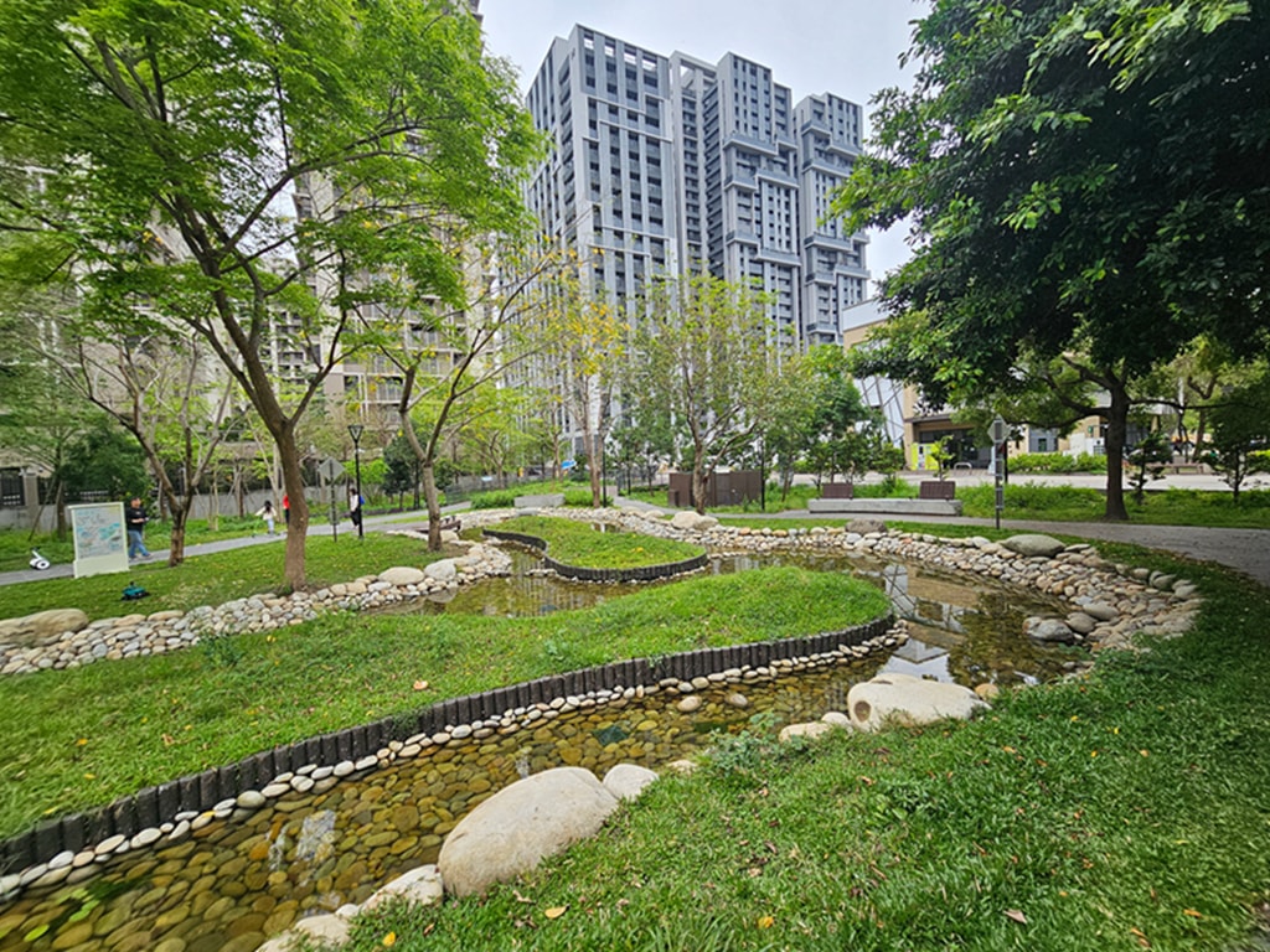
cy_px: 476
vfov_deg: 89.9
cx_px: 635
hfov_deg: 106.2
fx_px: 477
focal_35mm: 13
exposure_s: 1/724
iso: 50
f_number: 2.2
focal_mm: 2.2
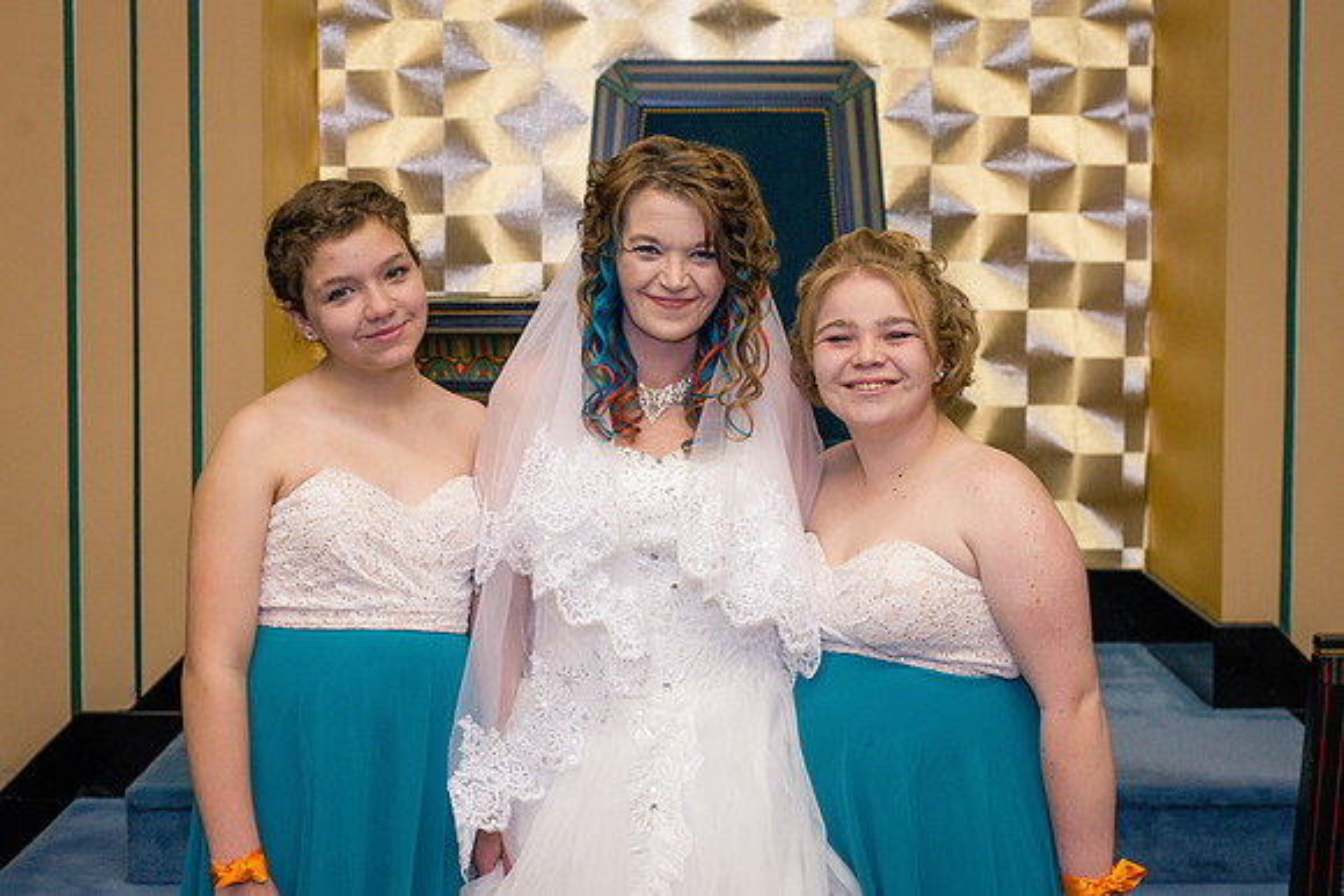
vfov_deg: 22.9
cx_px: 678
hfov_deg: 33.8
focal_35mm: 59
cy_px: 400
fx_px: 2211
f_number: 5
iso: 800
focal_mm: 50
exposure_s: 1/160
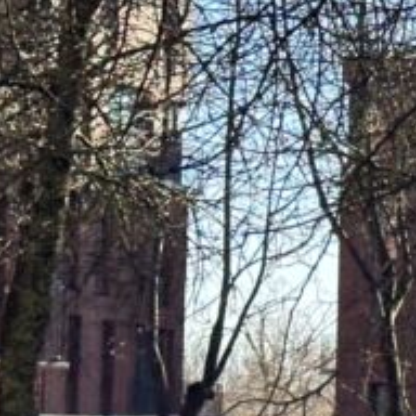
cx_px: 949
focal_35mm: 226
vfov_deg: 7.7
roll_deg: -0.3
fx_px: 3073
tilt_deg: +6.7
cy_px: 238
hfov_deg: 7.3
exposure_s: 1/1133
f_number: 1.78
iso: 64
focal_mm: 6.86
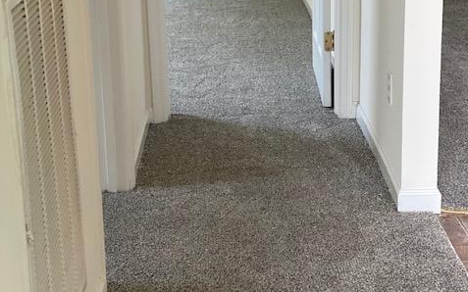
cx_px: 234
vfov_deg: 17.5
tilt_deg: -13.6
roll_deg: +1.3
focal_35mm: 74
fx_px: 944
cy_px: 89
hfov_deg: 27.9
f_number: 2
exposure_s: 1/122
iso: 160
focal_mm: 6
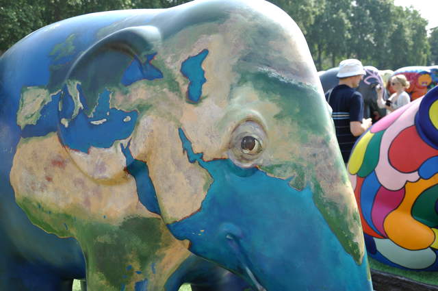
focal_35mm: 45
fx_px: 547
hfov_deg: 43.7
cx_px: 219
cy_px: 146
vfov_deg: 29.8
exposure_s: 1/125
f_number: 6.3
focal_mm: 30
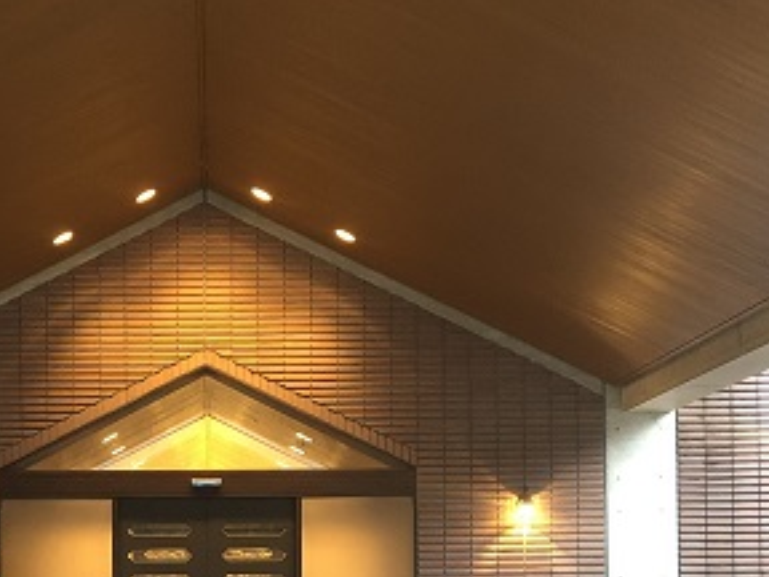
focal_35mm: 70
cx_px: 203
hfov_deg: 27.4
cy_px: 588
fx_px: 1555
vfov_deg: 20.3
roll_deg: +0.2
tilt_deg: +0.7
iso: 100
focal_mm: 3.99
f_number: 1.8
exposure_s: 1/6
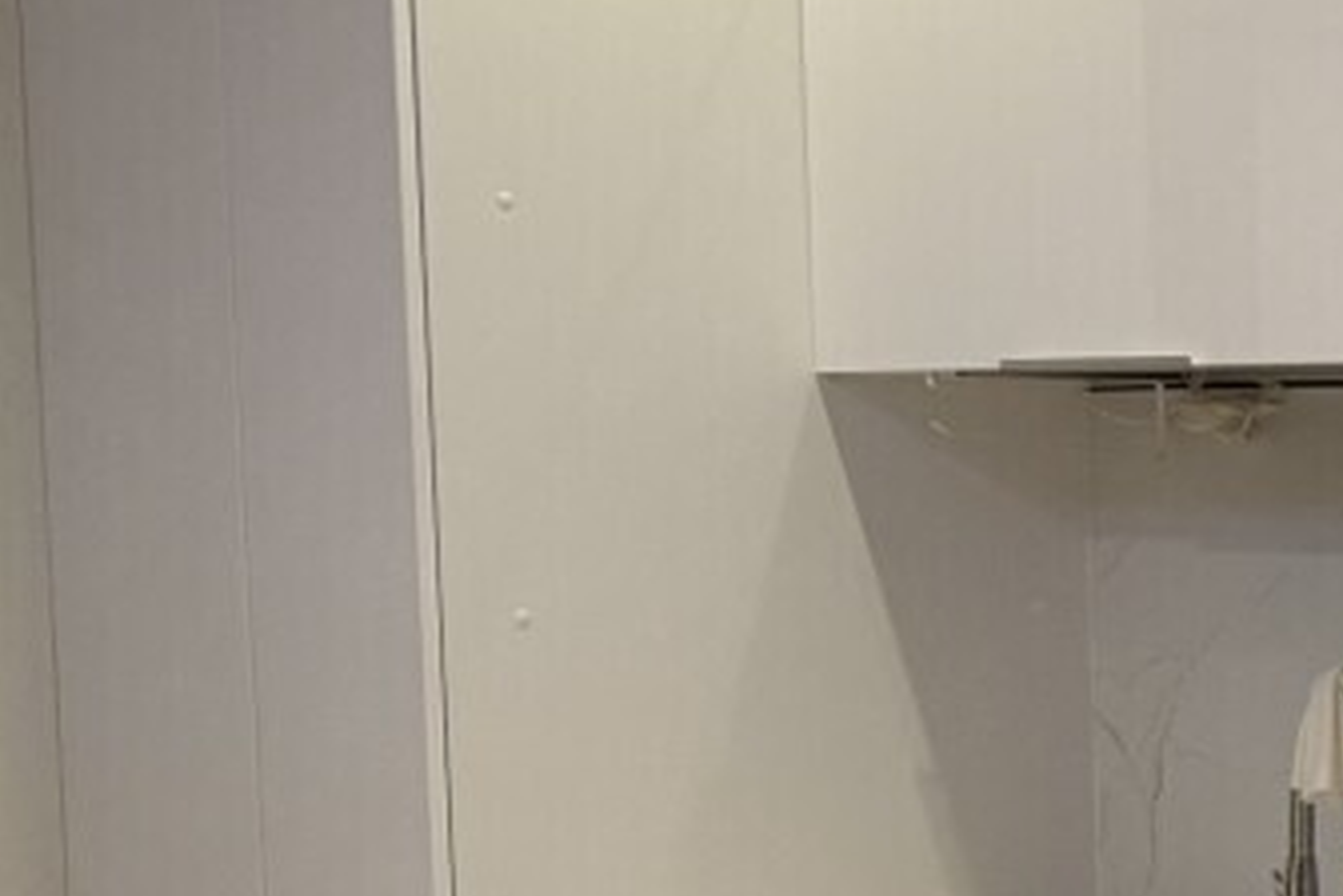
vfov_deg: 12.7
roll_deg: +0.0
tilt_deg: -4.6
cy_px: 848
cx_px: 2618
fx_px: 3991
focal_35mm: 107
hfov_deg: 15.5
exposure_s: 1/50
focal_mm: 6.76
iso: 250
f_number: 1.78
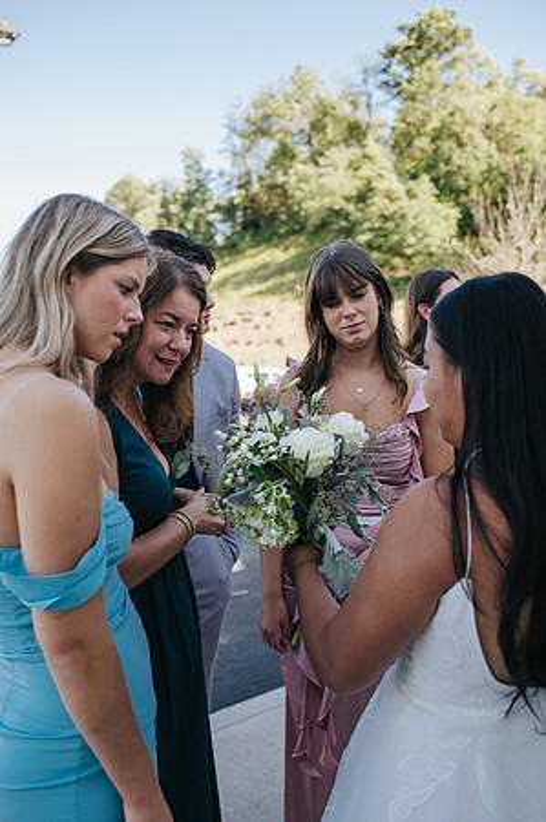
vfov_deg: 54.5
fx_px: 798
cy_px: 411
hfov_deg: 37.8
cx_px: 273
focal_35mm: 35
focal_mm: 35
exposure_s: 1/400
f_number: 3.5
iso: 220
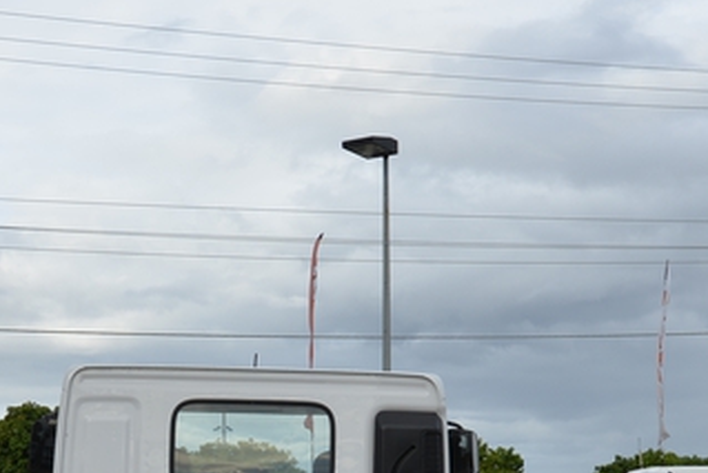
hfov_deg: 20.3
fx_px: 1967
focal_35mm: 100
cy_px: 560
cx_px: 235
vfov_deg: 13.3
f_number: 8
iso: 160
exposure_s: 1/250
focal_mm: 31
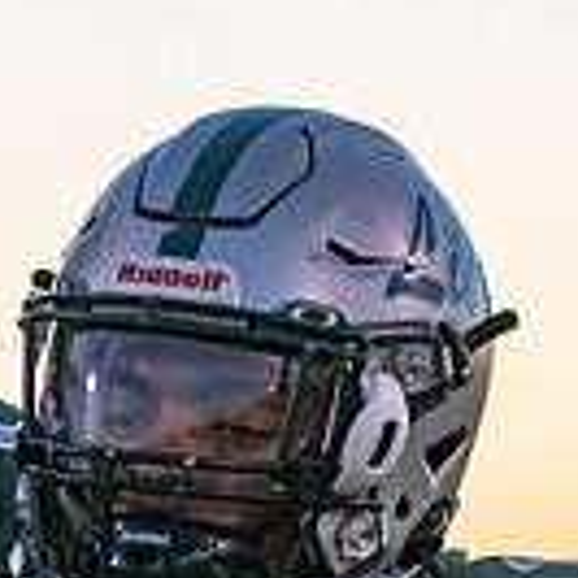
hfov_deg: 2.9
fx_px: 11542
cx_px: -273
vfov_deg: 2.9
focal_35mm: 611
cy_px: 913
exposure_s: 1/400
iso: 500
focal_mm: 142
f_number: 2.8
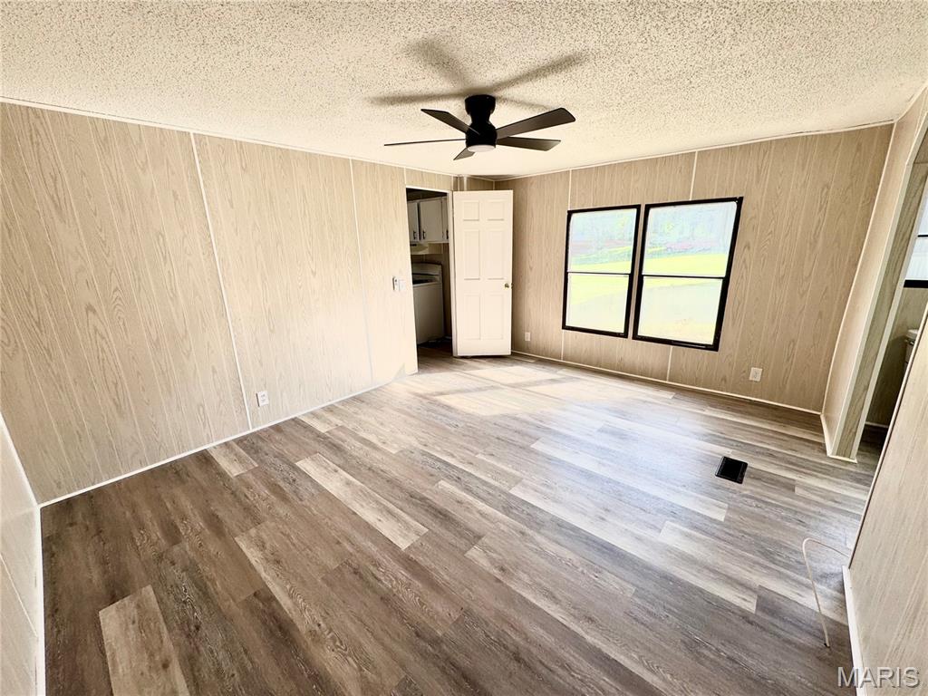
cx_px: 464
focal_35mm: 14
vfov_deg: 85.7
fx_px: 375
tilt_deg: -16.5
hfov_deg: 102.1
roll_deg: +2.0
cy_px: 348
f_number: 2.2
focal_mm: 2.22
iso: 40
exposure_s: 1/192
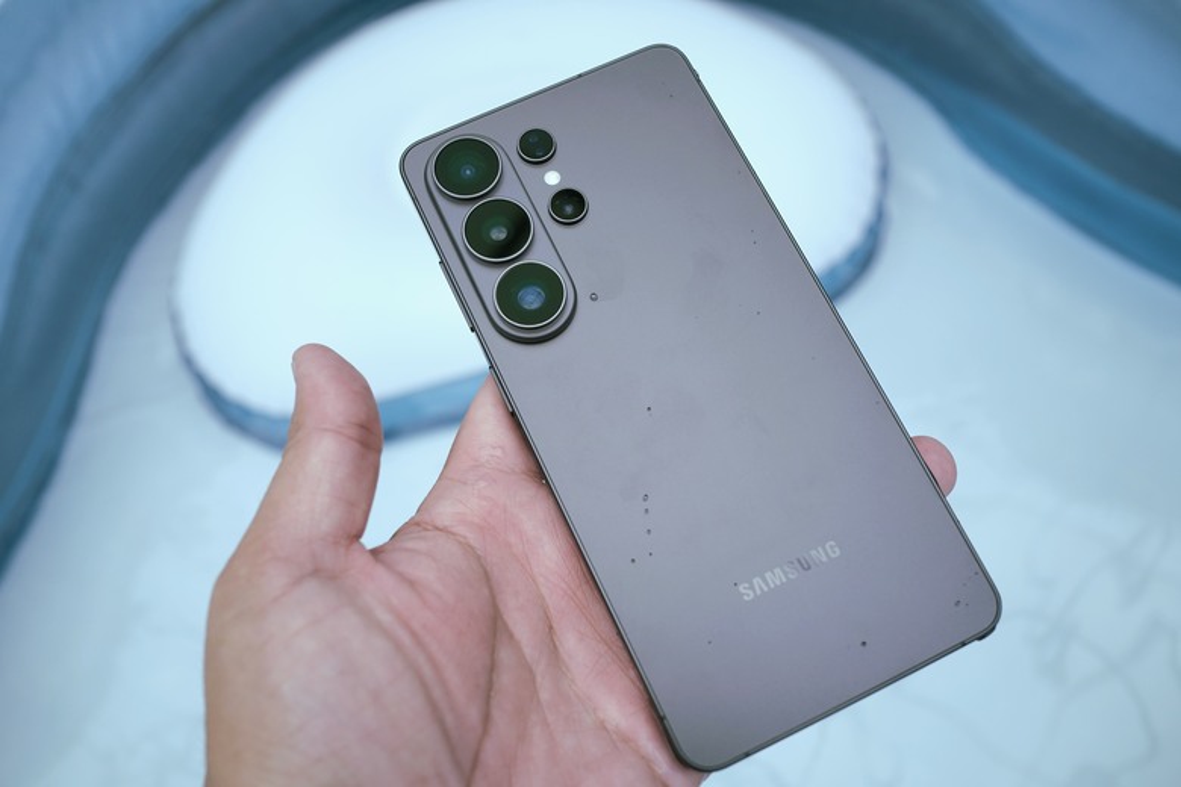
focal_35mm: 35
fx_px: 1148
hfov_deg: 54.4
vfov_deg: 37.9
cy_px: 394
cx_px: 590
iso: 400
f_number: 5.6
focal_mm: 35
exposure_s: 1/500
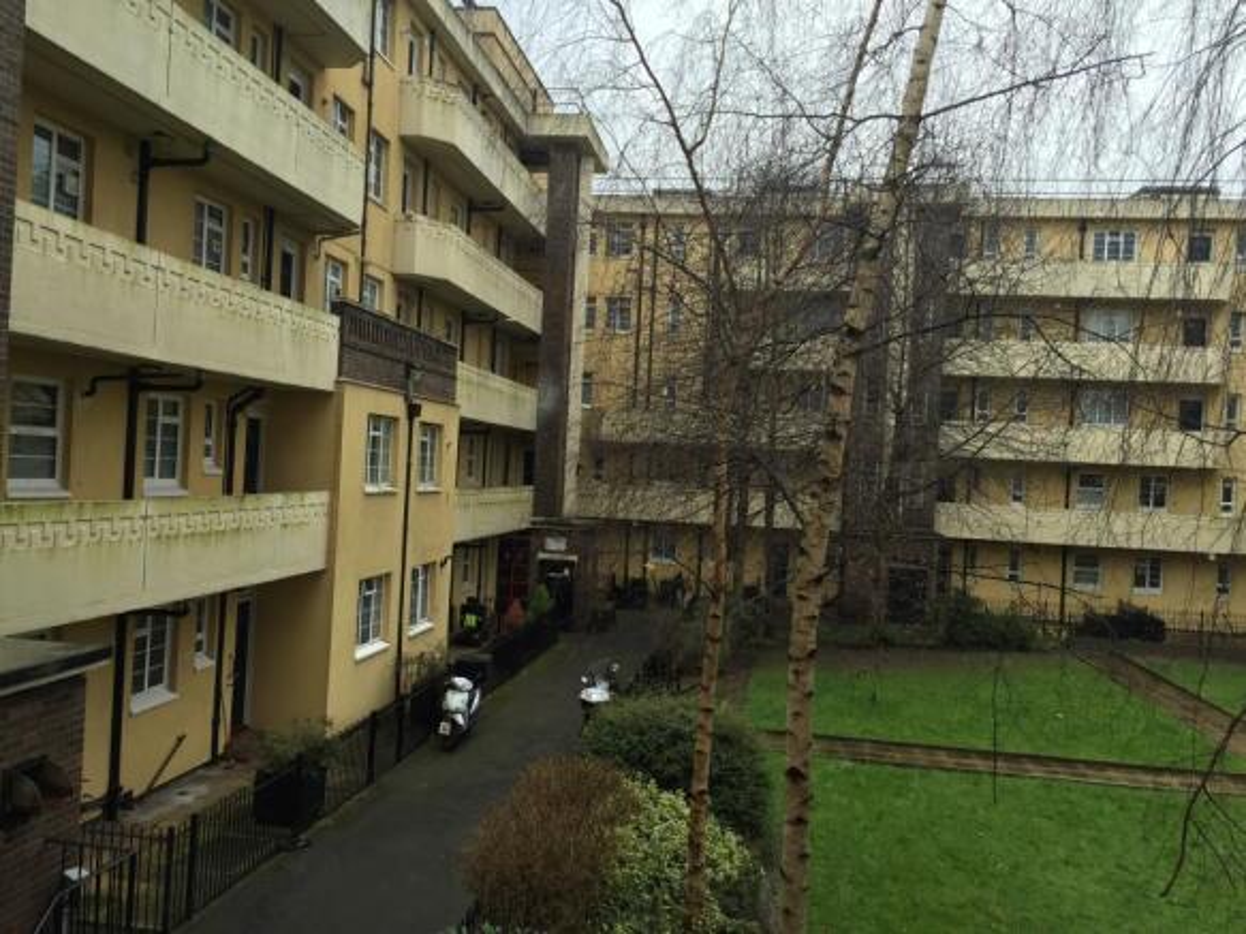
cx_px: 623
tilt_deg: -0.4
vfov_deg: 48.2
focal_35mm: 29
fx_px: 1044
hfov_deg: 61.7
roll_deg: -3.4
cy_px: 467
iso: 32
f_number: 2.2
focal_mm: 4.15
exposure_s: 1/370
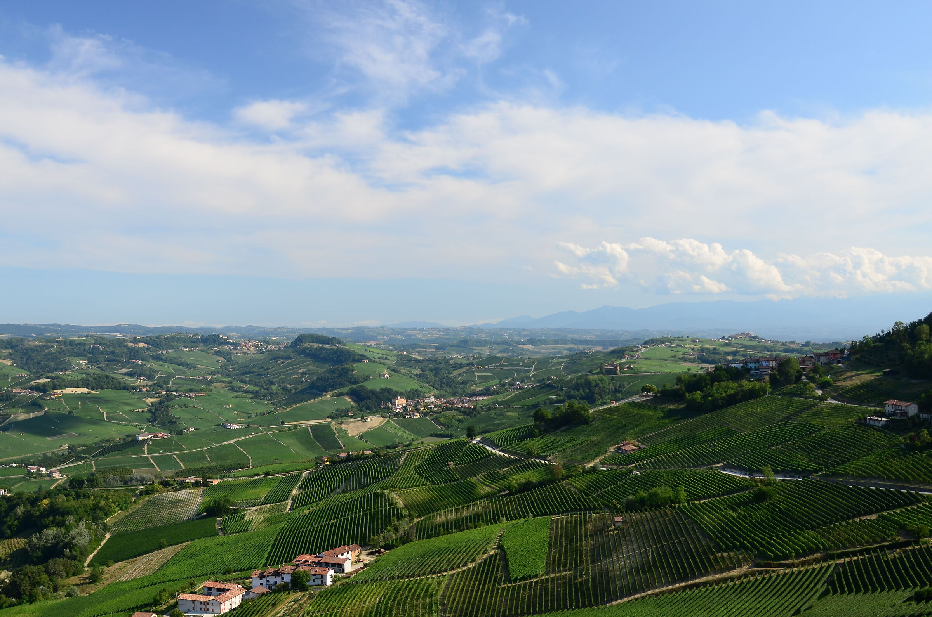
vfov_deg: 36.7
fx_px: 930
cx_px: 466
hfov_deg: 53.2
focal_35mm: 36
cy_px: 308
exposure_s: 1/500
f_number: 4.5
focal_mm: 24
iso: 160
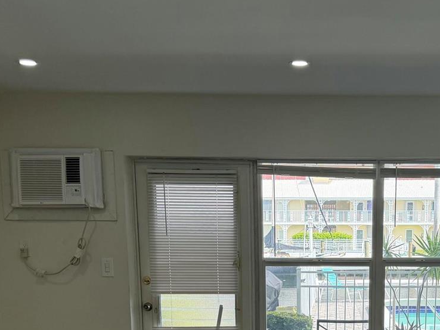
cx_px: 329
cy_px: 333
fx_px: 661
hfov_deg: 36.0
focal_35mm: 52
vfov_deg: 26.5
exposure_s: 1/607
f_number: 1.78
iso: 100
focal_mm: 6.76
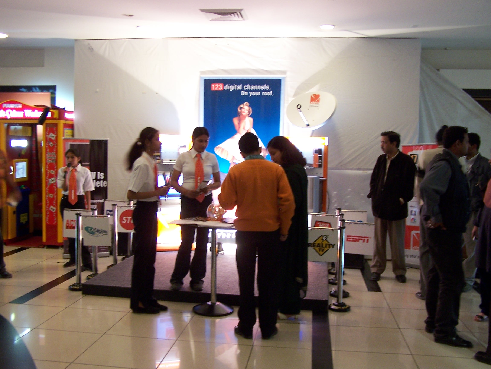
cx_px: 246
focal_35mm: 38
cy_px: 184
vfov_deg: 37.7
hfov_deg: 49.0
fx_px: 539
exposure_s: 1/8
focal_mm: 6.3
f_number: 2.8
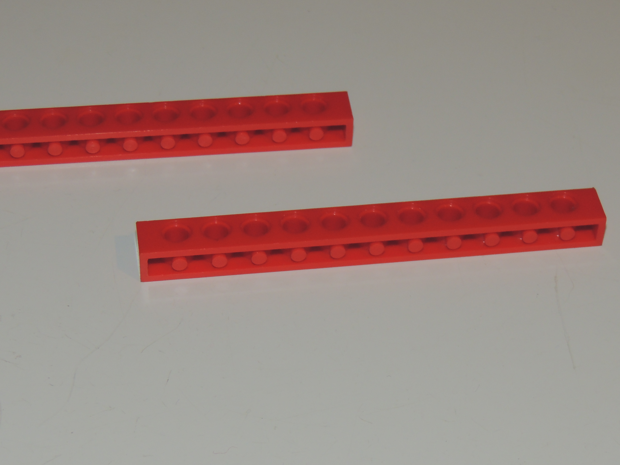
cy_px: 331
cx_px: 399
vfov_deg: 13.7
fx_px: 1934
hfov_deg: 18.2
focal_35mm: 108
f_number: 3.7
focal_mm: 10.7
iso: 110
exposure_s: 1/50
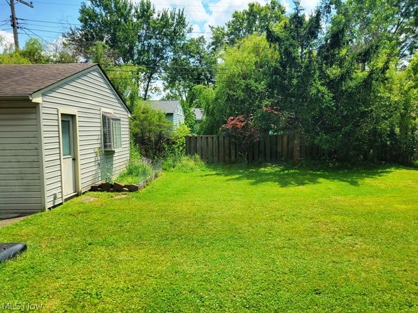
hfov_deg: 67.3
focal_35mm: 26
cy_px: 156
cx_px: 209
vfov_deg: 53.1
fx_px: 314
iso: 40
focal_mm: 5.4
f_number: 1.8
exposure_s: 1/1129
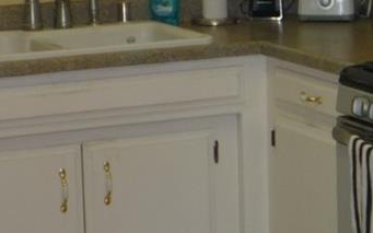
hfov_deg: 14.9
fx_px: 1423
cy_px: 20
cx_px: 224
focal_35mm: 140
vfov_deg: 9.3
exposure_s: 1/30
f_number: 3.3
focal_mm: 5.2
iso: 100
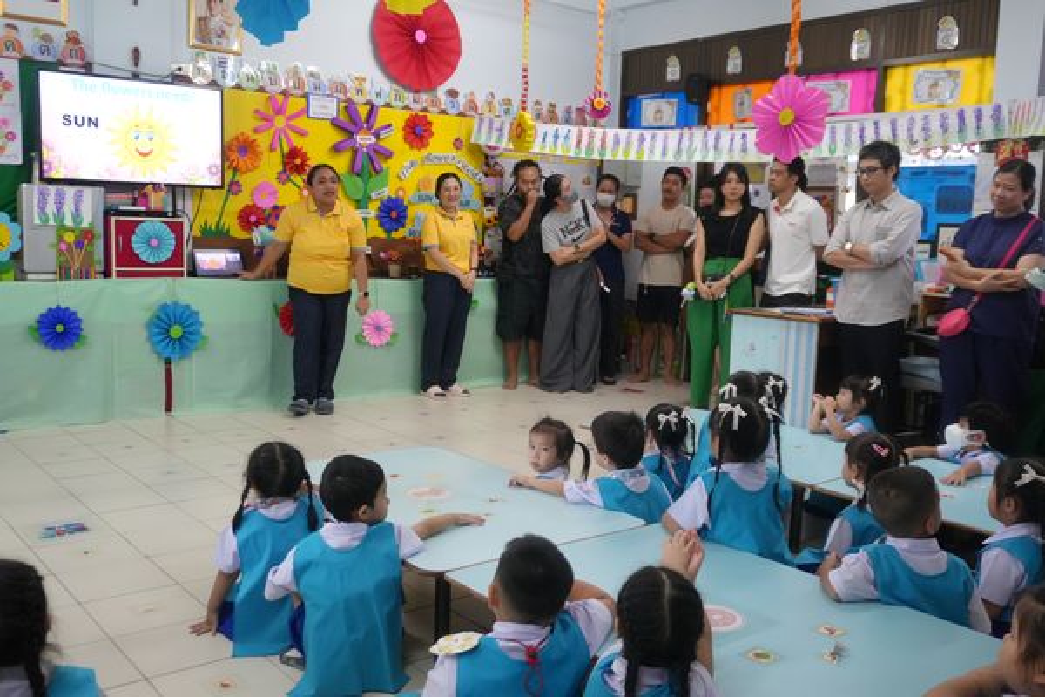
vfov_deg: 40.0
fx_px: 958
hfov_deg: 57.2
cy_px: 348
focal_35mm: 33
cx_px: 522
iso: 3200
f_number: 4
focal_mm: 22
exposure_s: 1/160
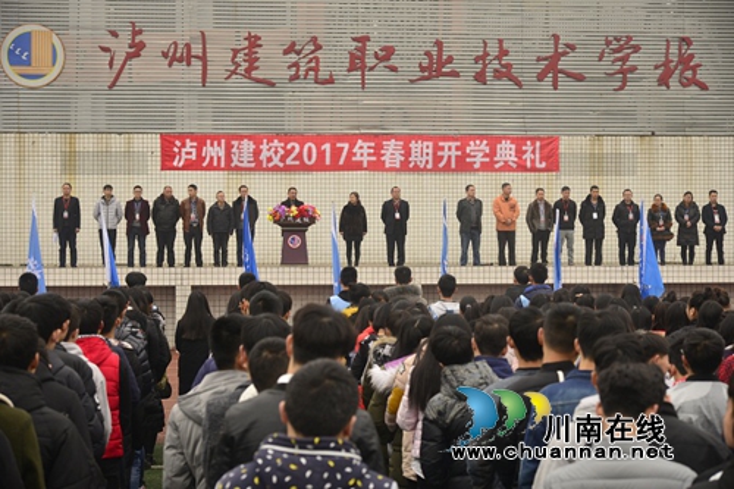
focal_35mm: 78
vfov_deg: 17.5
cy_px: 244
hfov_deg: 26.0
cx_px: 367
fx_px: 1590
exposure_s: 1/100
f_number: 5.6
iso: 500
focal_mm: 78
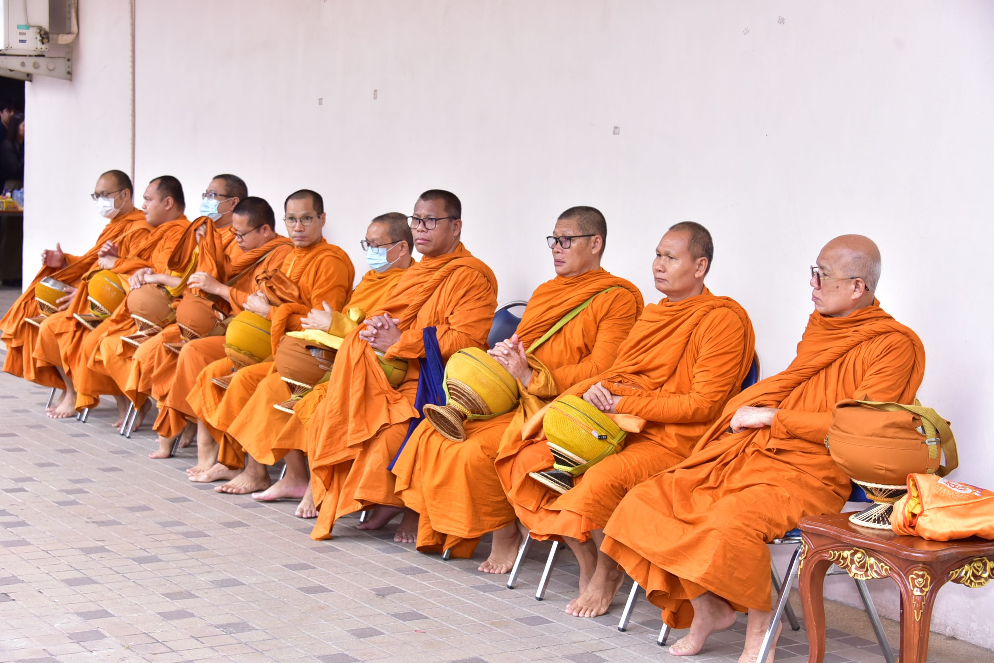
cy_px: 332
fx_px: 1712
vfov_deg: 21.9
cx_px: 497
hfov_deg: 32.4
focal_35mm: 62
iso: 1000
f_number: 5.6
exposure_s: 1/200
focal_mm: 62
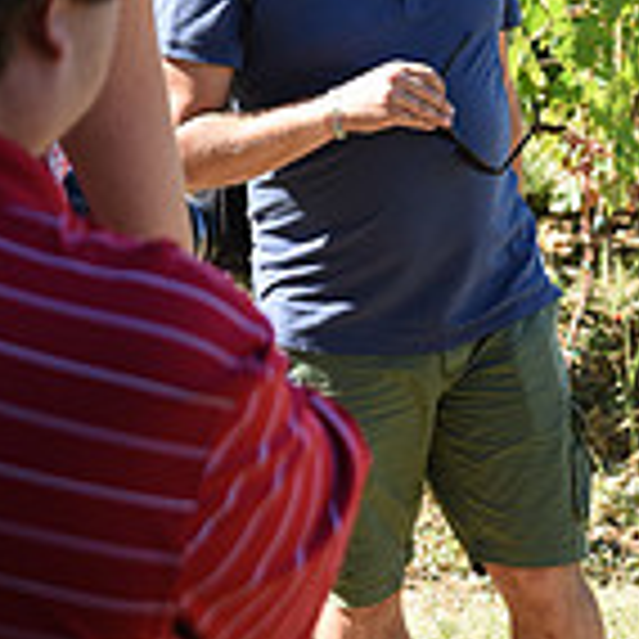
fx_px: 5451
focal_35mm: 261
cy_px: -104
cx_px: 673
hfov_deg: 6.7
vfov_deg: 6.7
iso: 220
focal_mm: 75
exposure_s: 1/200
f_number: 8
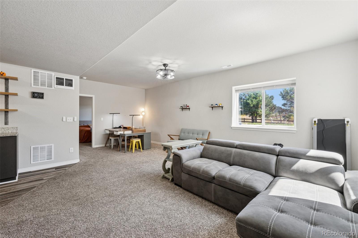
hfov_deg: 100.4
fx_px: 149
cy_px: 119
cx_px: 179
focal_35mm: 15
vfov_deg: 77.3
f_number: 11
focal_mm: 15
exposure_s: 1/15
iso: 800
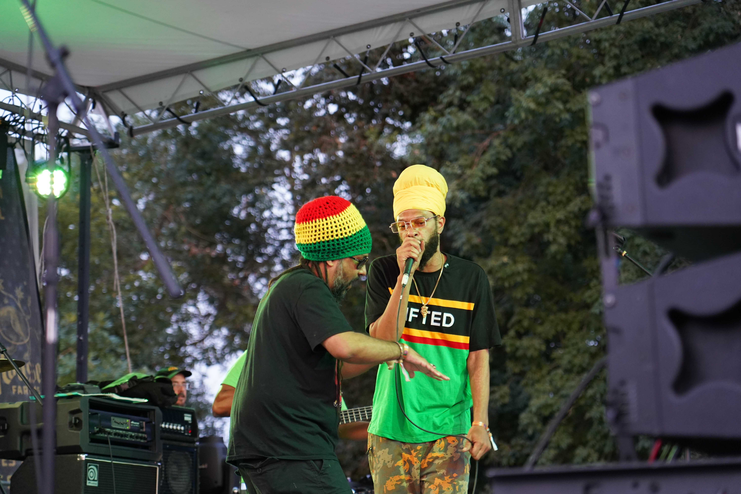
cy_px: 247
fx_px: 2161
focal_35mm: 105
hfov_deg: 19.5
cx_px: 370
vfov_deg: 13.0
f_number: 4
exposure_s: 1/160
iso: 3200
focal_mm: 105
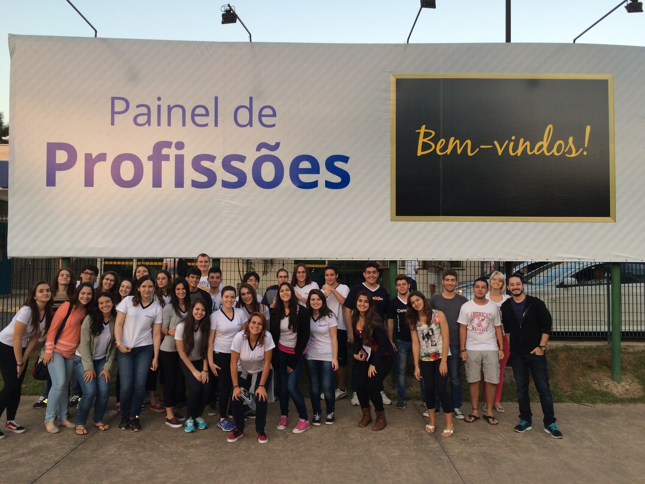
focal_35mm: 29
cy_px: 242
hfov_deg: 61.7
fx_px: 540
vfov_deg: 48.2
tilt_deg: +2.1
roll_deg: +0.4
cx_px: 322
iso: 32
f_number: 2.2
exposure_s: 1/78
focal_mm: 4.15
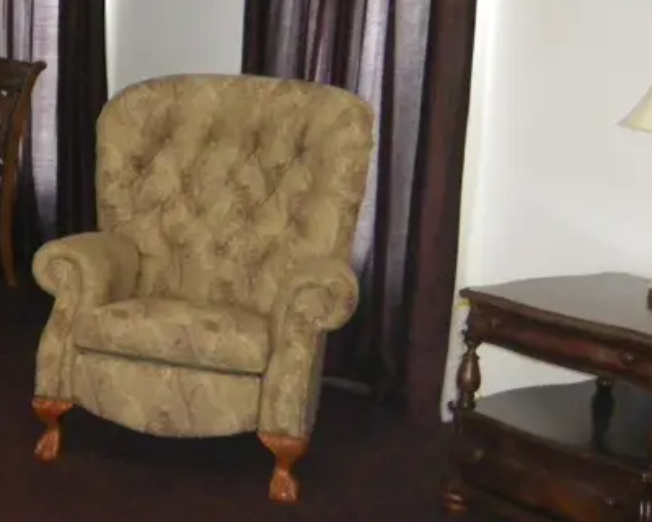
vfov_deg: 18.7
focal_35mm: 82
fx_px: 1582
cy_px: 209
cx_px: -83
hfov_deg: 21.9
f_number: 2.6
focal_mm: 4.9
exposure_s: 1/60
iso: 500
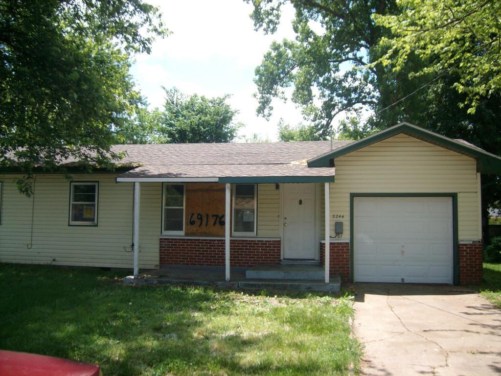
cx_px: 250
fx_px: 507
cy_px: 188
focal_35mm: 35
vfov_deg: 40.7
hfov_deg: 52.6
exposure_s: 1/97.2
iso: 80
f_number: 7.2
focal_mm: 5.8
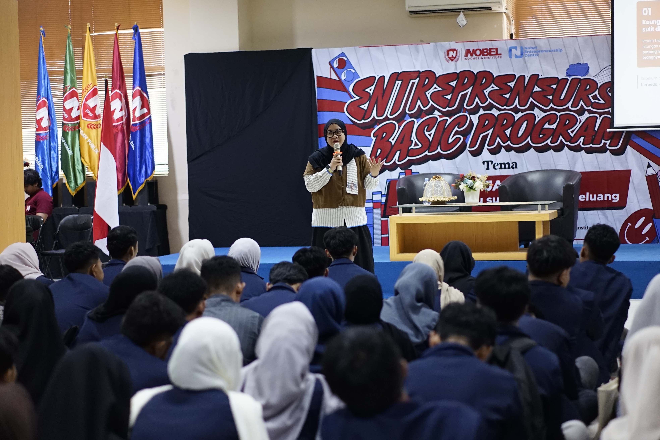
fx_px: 1375
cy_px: 220
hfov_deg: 27.0
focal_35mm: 75
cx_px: 330
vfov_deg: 18.2
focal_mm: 50
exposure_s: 1/100
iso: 2000
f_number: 1.8
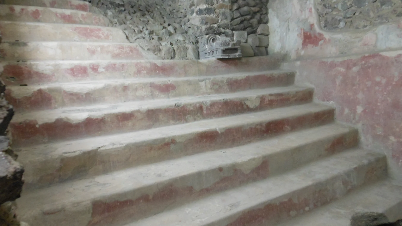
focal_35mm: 28
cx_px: 200
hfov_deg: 67.9
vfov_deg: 41.3
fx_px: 298
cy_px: 92
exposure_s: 1/15
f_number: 3.2
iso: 400
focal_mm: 4.5
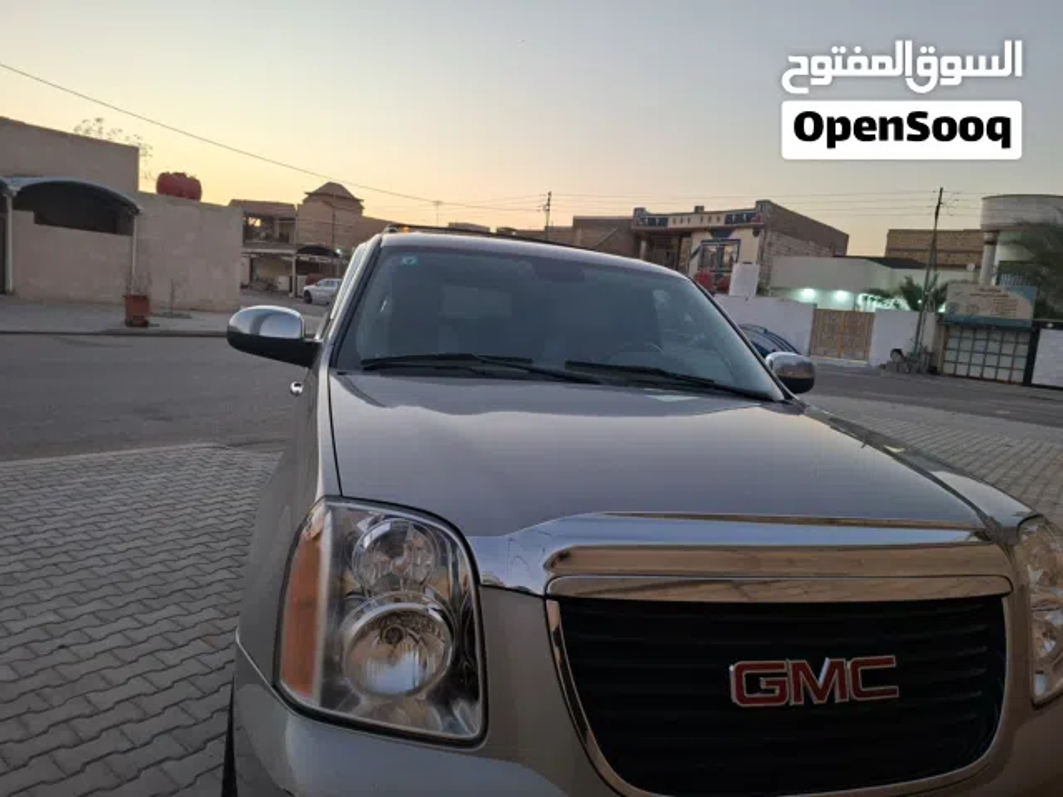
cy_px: 398
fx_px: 706
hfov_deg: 73.9
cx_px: 532
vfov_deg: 58.9
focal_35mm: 23
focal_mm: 5.54
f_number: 1.8
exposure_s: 1/100
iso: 50
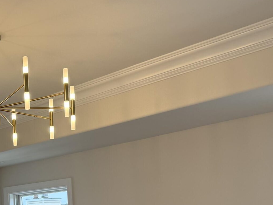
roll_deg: +2.6
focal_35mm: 60
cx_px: 28
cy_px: 197
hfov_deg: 30.8
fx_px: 473
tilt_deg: +3.6
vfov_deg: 23.5
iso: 100
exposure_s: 1/368
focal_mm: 6.76
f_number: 1.78
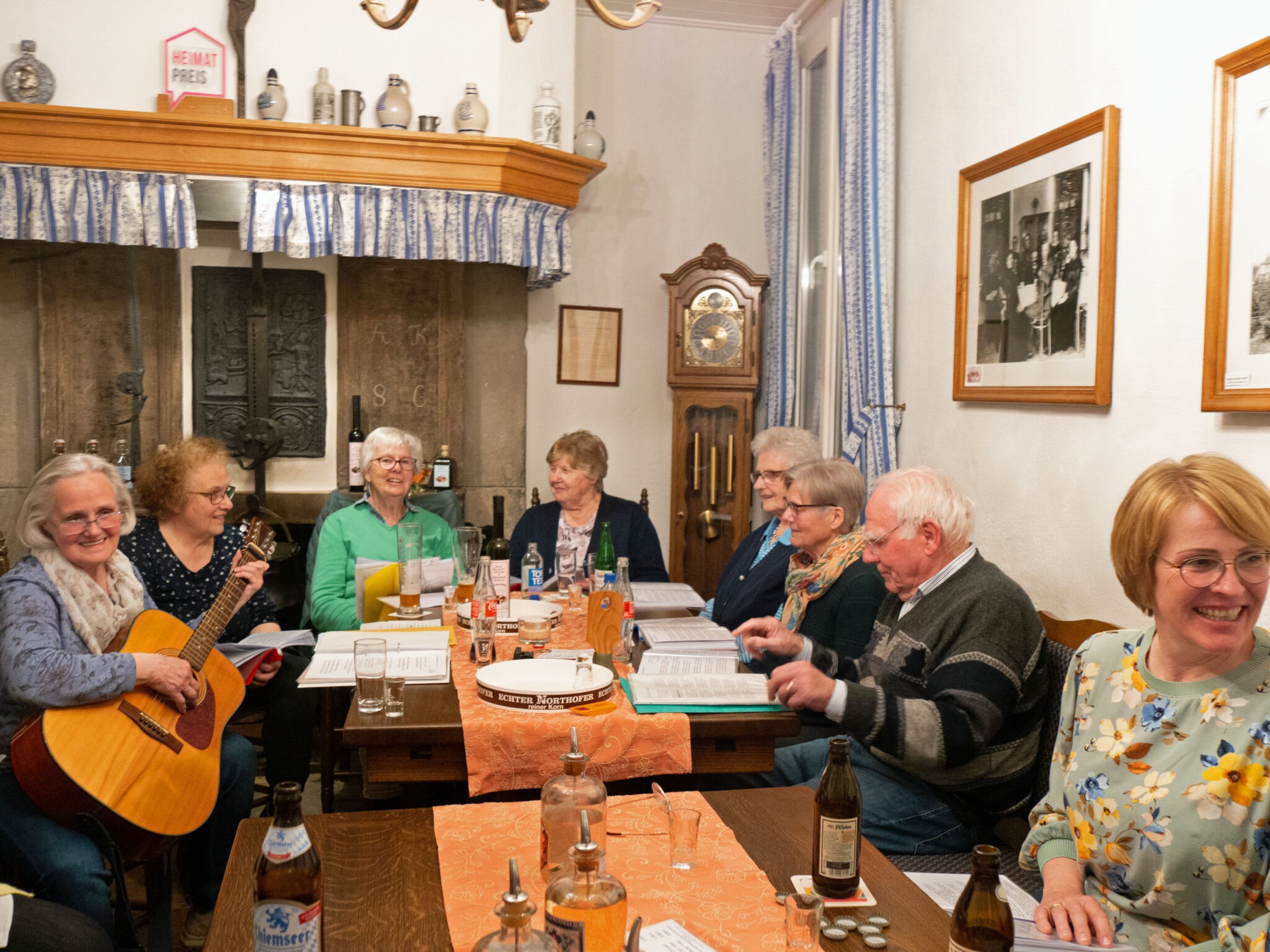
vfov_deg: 41.8
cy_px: 476
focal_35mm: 34
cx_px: 635
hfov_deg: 54.0
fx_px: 1247
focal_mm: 17
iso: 1600
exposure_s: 1/25
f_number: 3.7
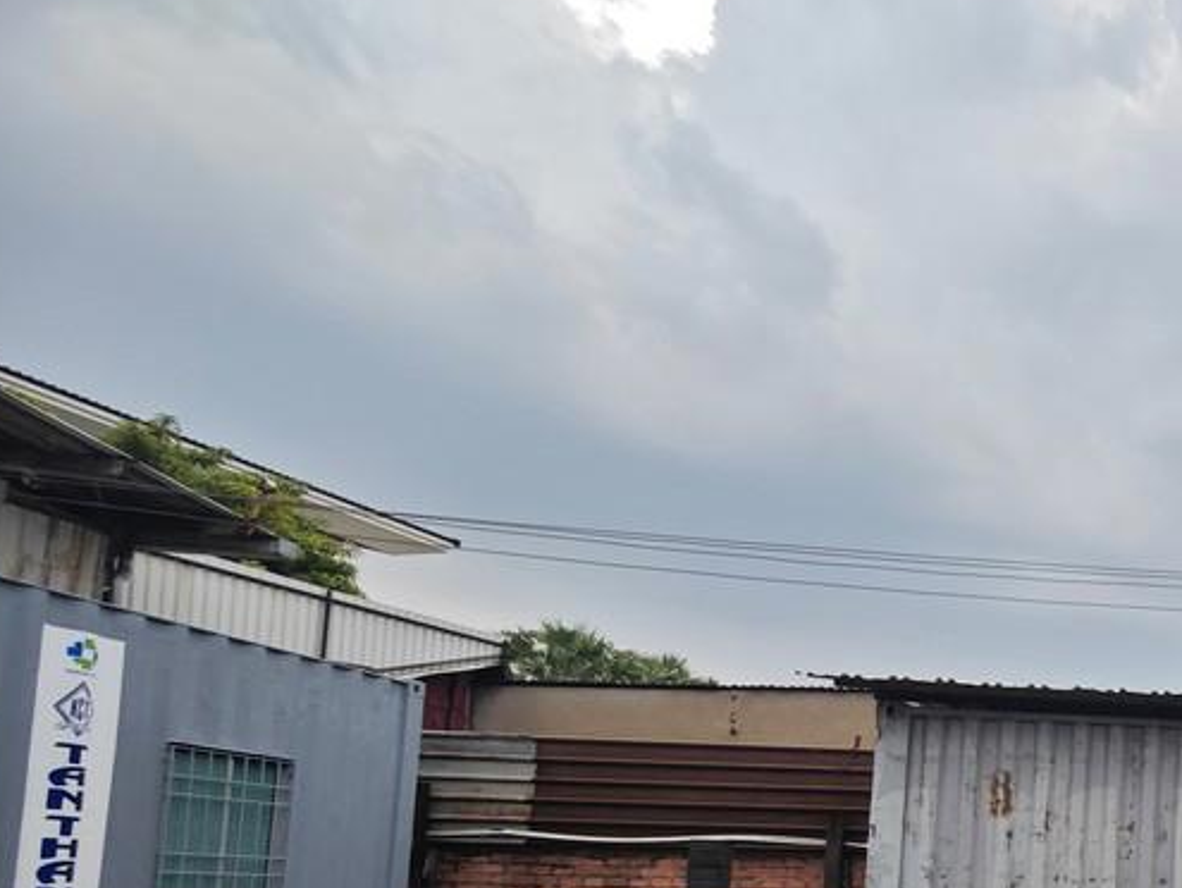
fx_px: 1059
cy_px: 840
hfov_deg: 38.3
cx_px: 1492
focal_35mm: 31
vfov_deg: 41.0
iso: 250
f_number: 1.8
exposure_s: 1/429
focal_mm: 2.03
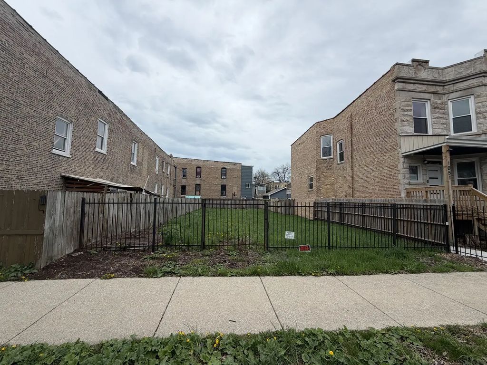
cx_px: 244
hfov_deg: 102.1
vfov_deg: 85.7
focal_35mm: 14
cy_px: 182
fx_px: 197
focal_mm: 2.22
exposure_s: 1/770
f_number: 2.2
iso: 20
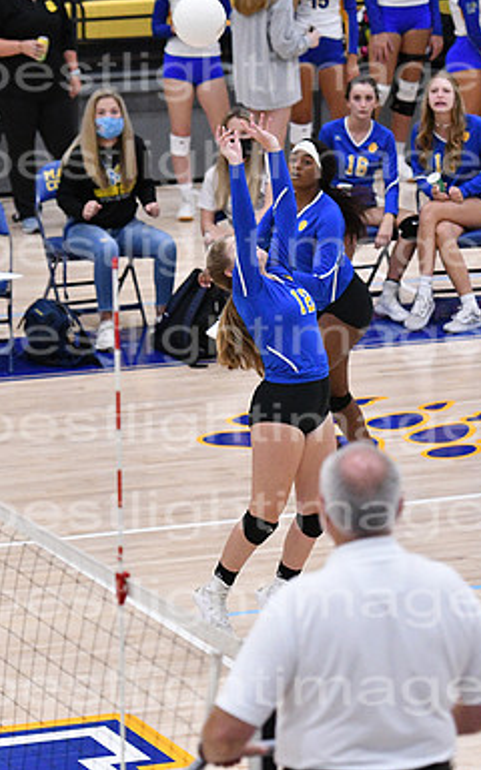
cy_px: 384
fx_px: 5327
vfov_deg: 8.3
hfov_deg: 5.2
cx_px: 243
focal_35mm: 254
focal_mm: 110
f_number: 3.2
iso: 6400
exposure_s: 1/1000
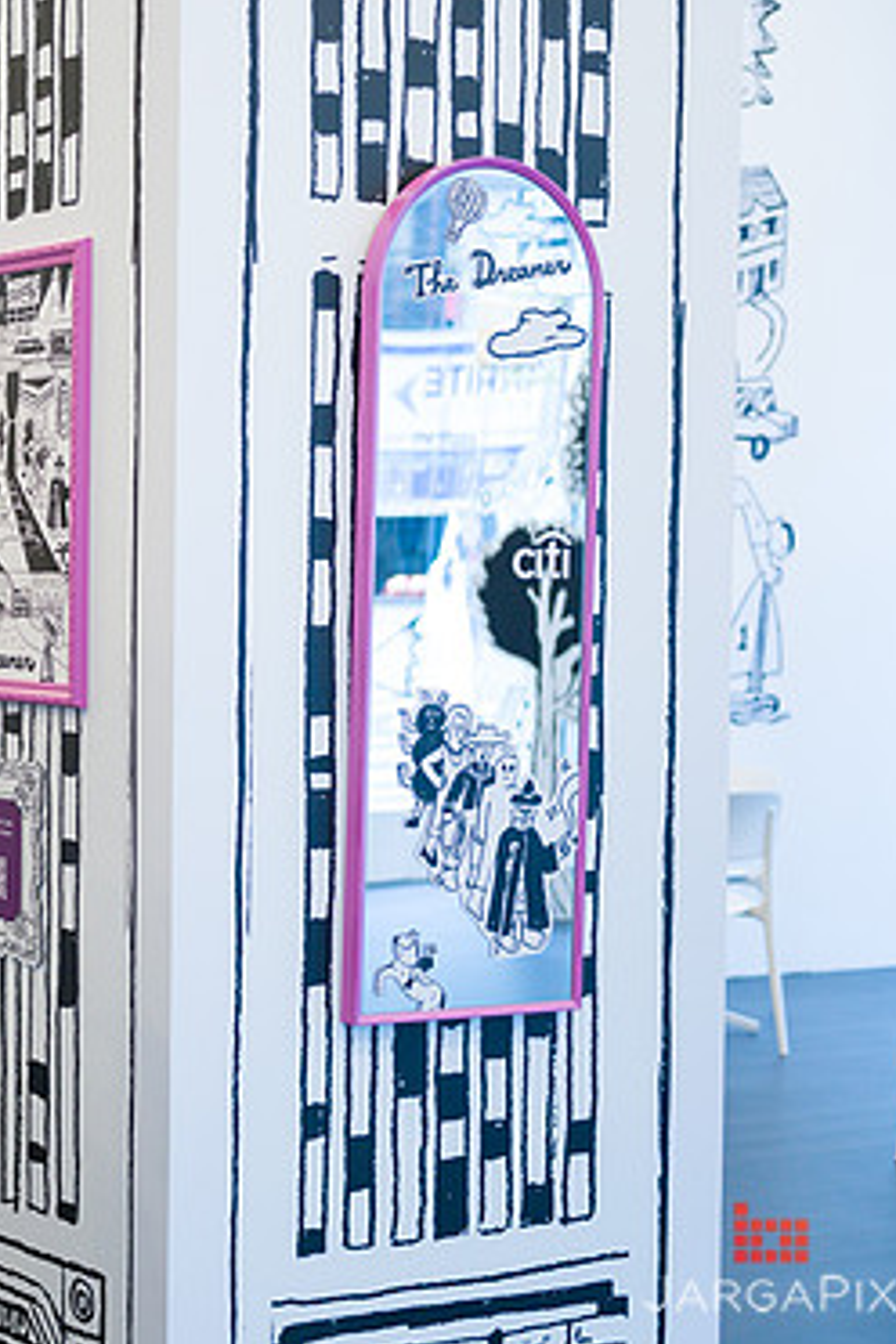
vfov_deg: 26.0
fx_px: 2912
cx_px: -58
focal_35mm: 78
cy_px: 694
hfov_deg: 17.0
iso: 1600
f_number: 3.5
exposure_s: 1/200
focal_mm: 50
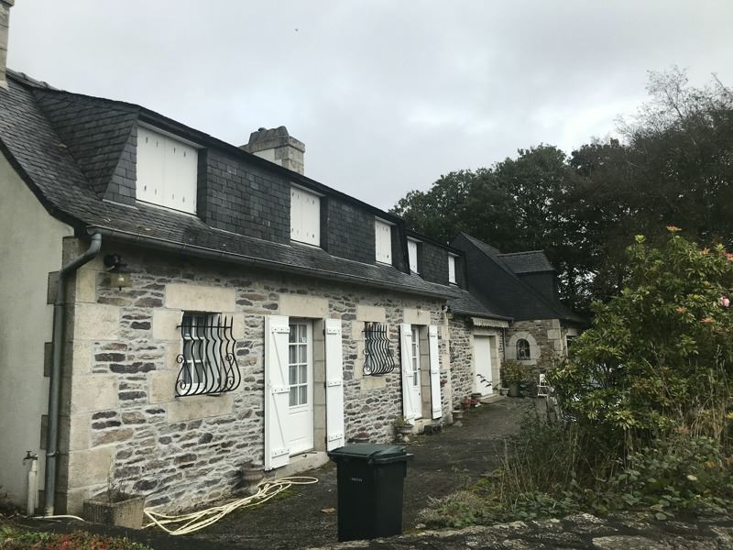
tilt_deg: +7.2
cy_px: 275
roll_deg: +1.1
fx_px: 593
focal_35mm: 28
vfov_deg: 49.7
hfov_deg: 63.4
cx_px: 366
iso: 20
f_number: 1.8
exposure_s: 1/1100
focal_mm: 3.99
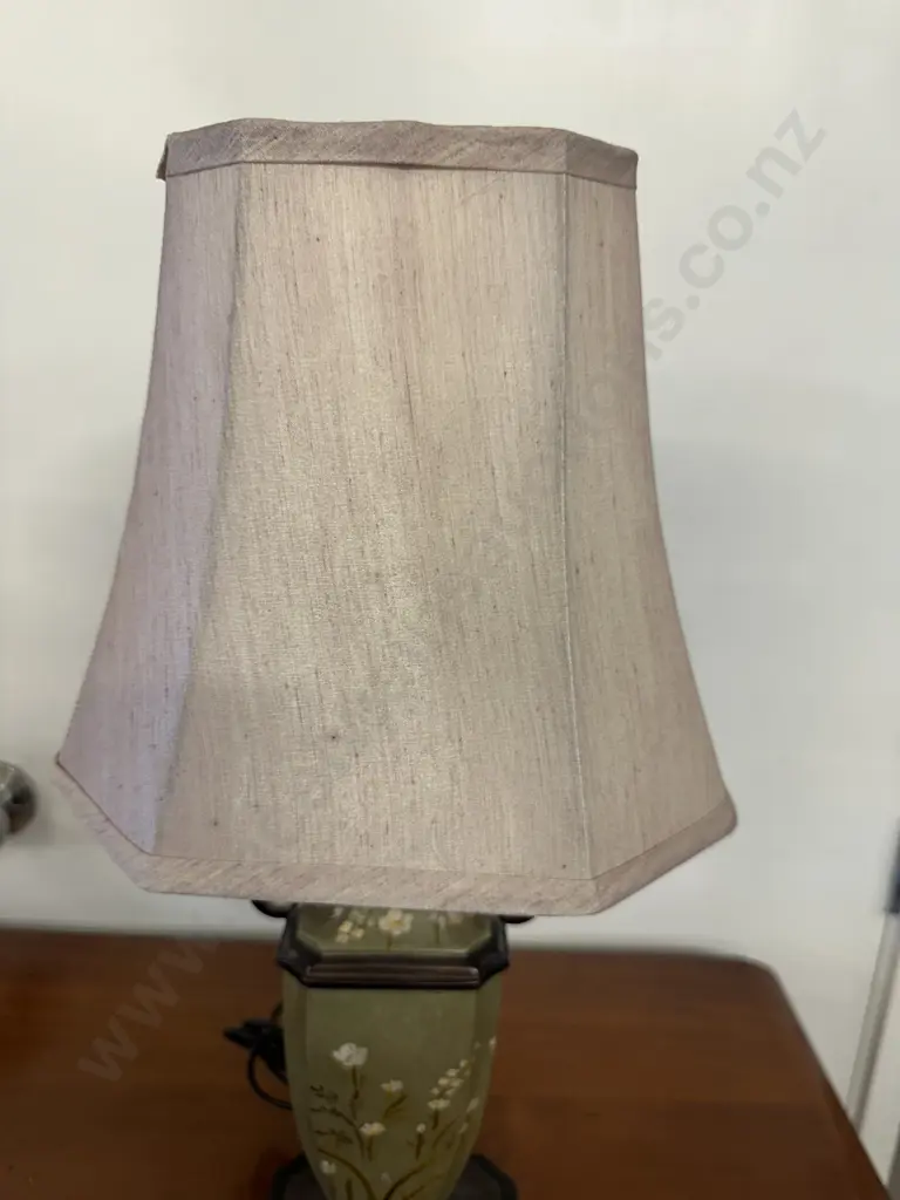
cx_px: 450
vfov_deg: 71.6
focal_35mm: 24
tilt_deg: -15.4
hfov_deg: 56.8
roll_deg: -2.6
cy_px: 600
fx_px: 832
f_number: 1.78
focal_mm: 6.86
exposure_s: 1/100
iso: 125
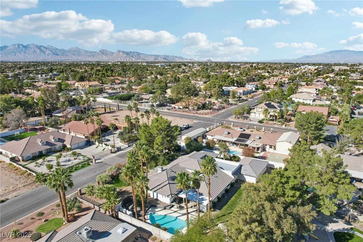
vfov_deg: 57.2
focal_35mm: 22
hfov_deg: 78.6
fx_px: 222
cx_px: 182
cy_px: 121
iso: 120
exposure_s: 1/1250
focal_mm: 8.4
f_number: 2.8
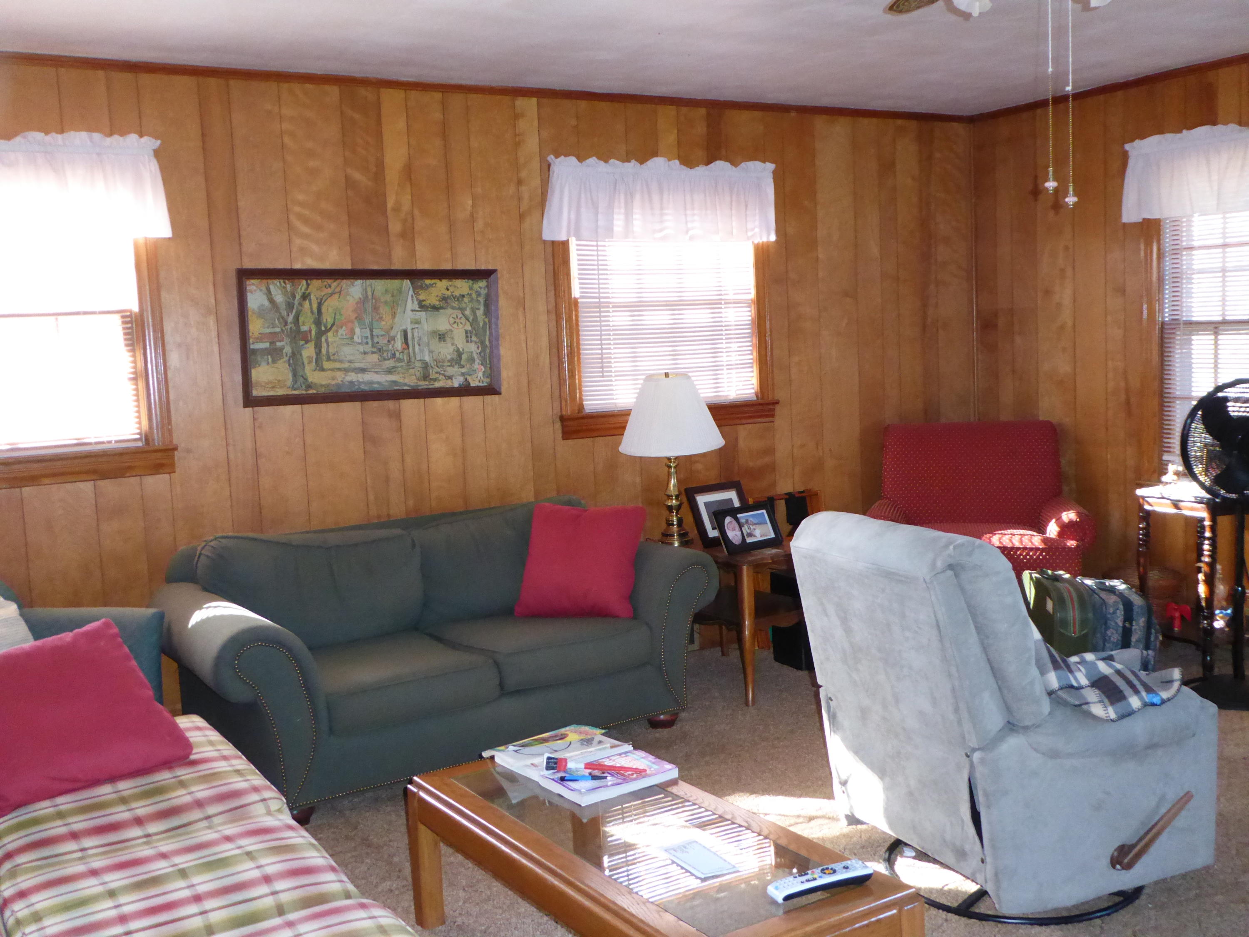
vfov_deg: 39.7
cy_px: 468
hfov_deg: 51.4
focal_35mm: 36
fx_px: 1299
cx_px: 624
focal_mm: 6.3
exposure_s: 1/60
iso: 1000
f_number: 3.7
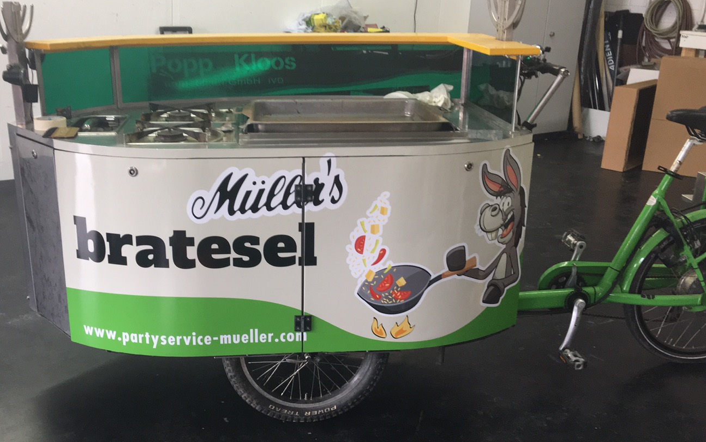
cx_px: 305
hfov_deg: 51.4
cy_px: 221
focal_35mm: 38
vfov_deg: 33.6
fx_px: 731
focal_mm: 4.15
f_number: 2.2
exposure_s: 1/33
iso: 64
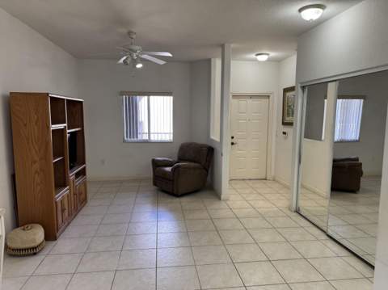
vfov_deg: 56.7
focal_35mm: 24
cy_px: 145
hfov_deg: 71.7
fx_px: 269
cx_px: 194
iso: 125
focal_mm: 6.76
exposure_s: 1/120
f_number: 1.78
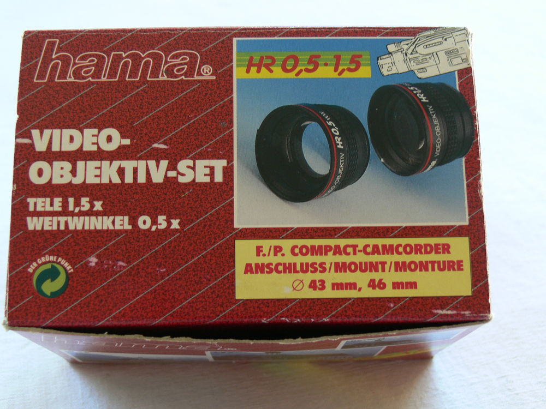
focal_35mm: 61
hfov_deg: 31.7
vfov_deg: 24.0
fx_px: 962
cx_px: 273
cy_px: 204
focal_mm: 11.4
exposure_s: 1/30
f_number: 3.2
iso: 80
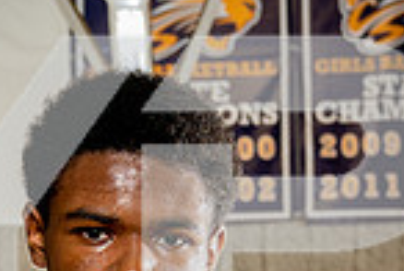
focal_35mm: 115
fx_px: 1293
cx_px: 97
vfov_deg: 11.0
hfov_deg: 17.6
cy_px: 518
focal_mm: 29
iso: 400
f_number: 4
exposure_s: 1/250
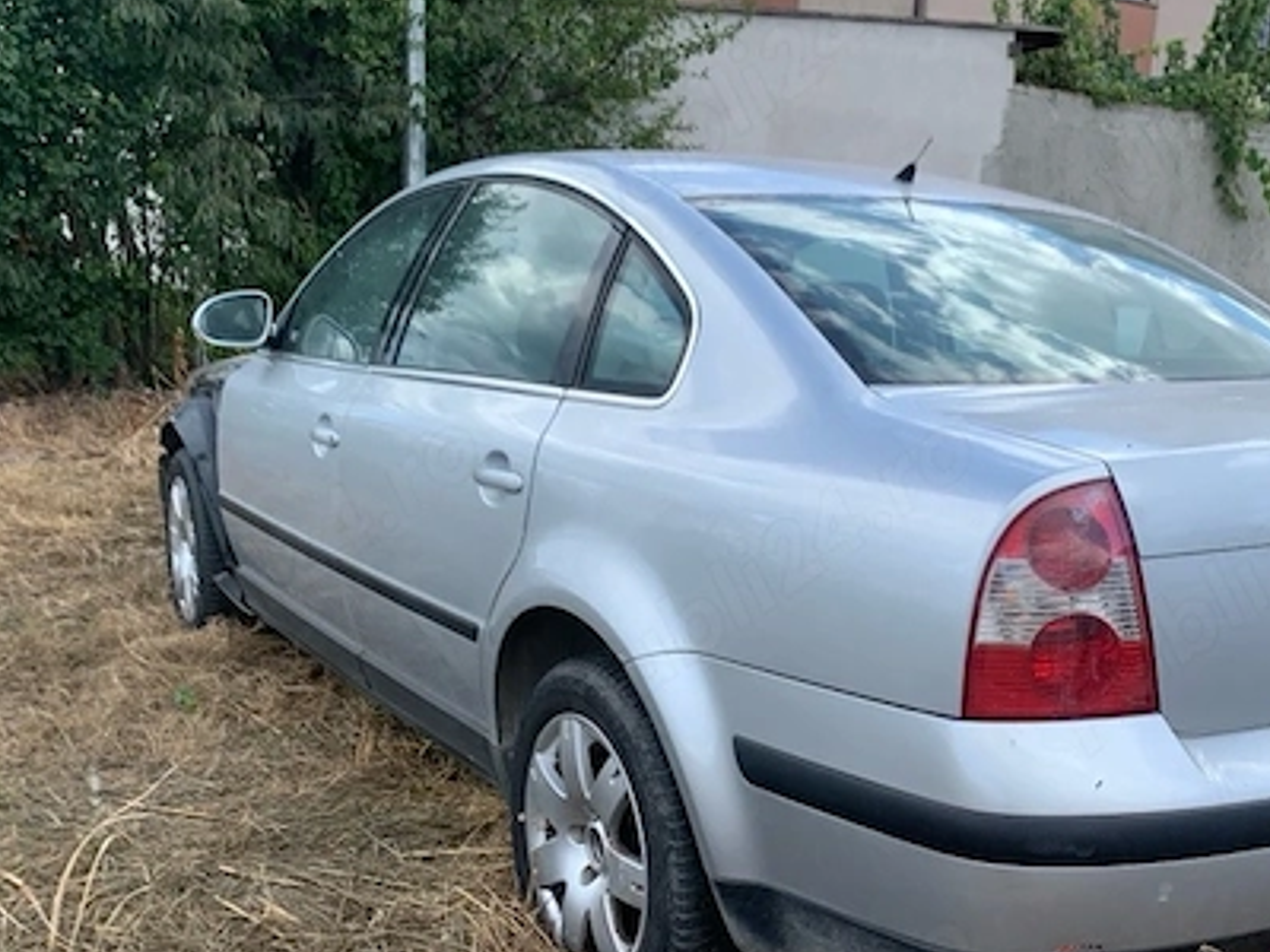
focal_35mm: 39
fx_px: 1431
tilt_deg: -11.2
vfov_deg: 36.6
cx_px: 892
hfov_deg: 46.7
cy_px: 593
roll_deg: -2.5
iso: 25
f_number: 1.8
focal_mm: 4.25
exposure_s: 1/815
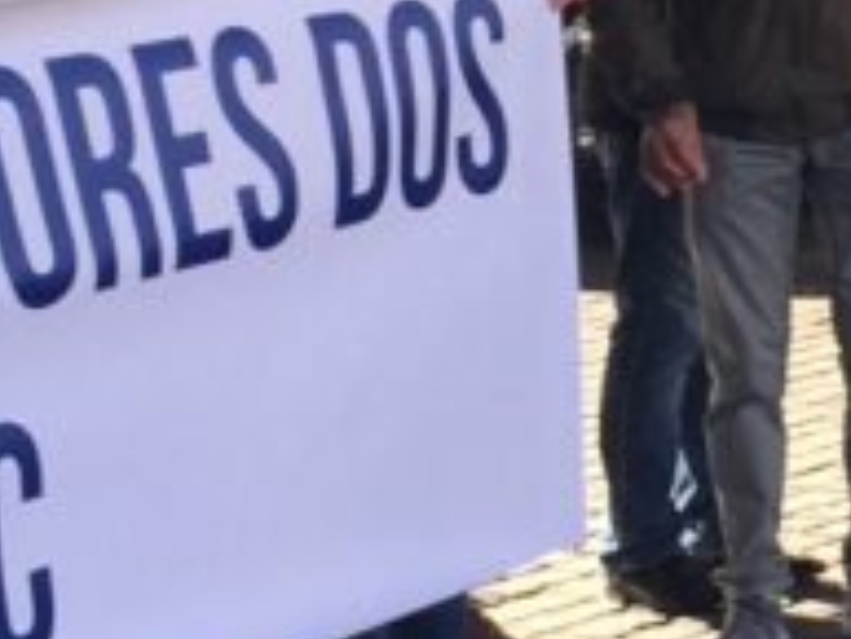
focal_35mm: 154
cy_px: 344
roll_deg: +1.2
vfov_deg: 9.6
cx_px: 983
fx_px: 3788
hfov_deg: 12.6
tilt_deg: -8.5
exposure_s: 1/399
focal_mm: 4.15
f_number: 2.2
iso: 32
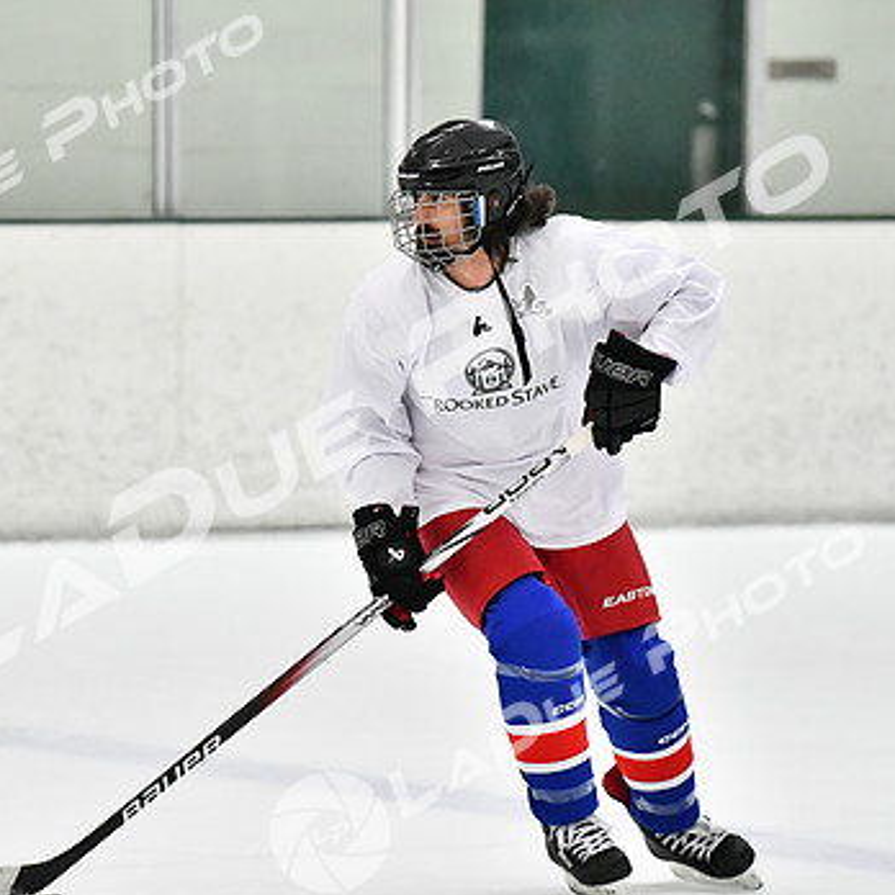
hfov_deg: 6.6
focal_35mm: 266
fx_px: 7772
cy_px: 454
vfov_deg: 6.6
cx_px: 265
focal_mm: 125
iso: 6400
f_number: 2.8
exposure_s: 1/2000
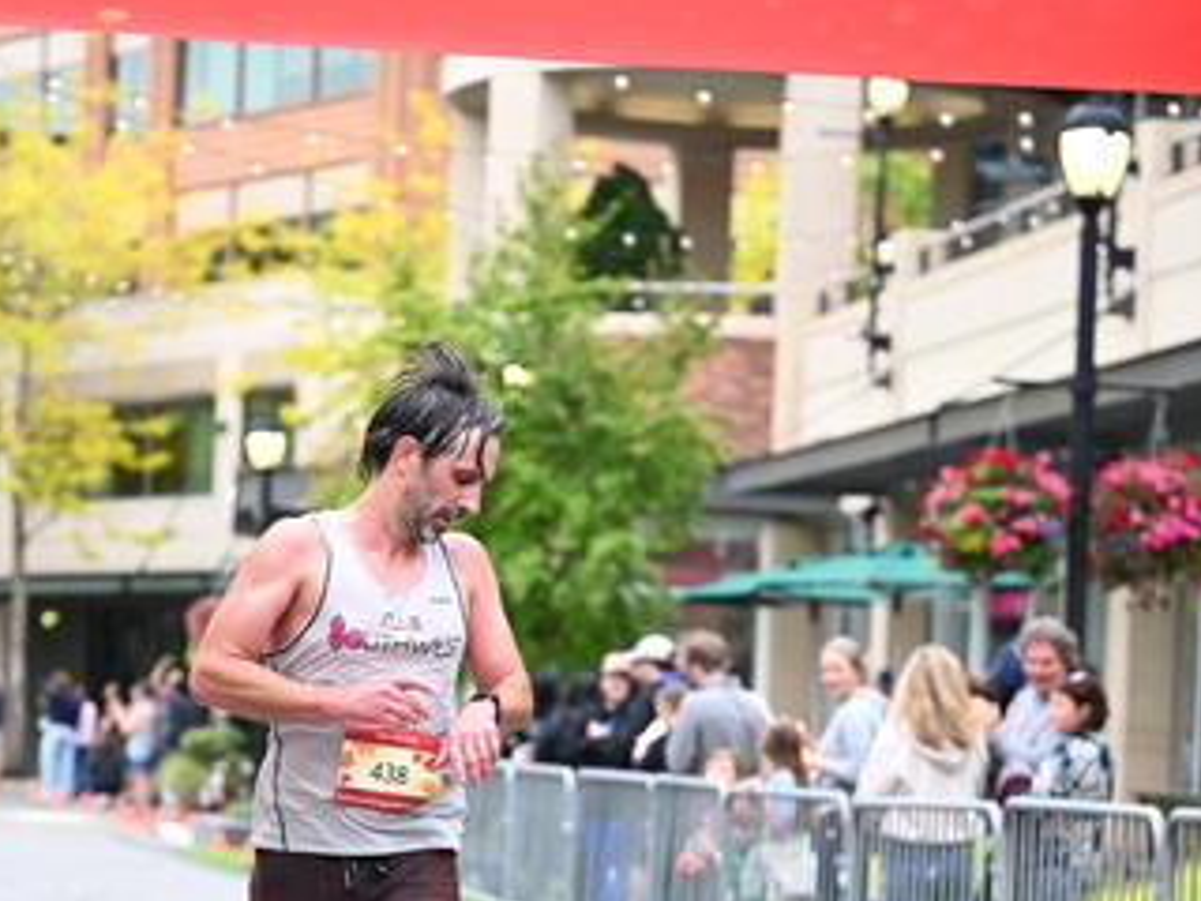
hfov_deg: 14.7
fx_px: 4649
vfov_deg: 11.0
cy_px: 743
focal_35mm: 134
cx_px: 554
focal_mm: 81
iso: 1250
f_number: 2.8
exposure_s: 1/1600
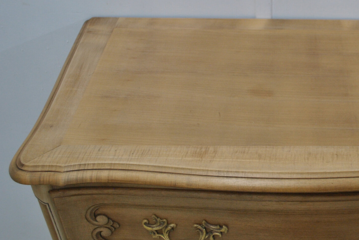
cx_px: 296
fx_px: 539
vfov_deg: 25.0
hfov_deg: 35.4
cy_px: 86
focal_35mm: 54
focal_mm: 20
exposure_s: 1/50
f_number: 3.8
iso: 400
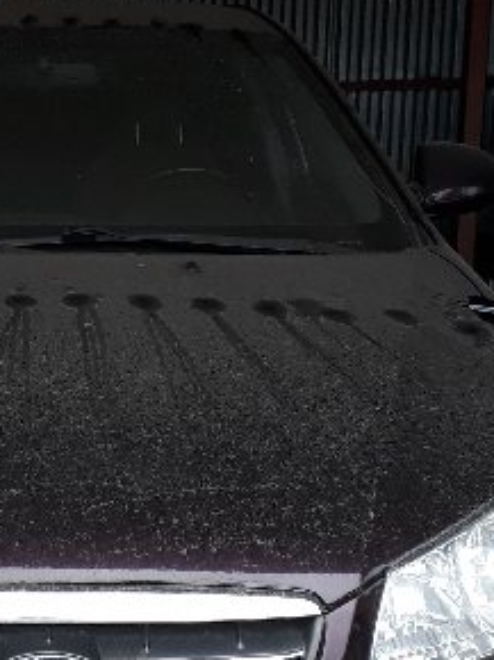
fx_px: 1277
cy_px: 296
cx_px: 35
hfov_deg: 21.3
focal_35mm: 67
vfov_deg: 29.0
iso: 64
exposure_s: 1/100
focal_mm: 3.6
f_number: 1.9
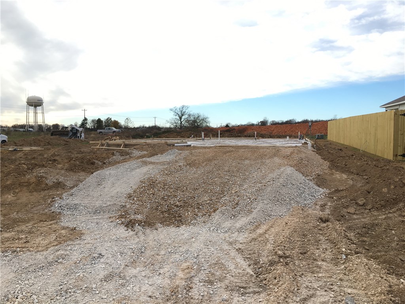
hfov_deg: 61.7
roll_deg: +1.4
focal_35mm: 29
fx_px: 339
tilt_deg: -2.8
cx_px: 202
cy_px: 152
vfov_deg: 48.2
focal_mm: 4.15
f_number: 2.2
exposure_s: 1/601
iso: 25
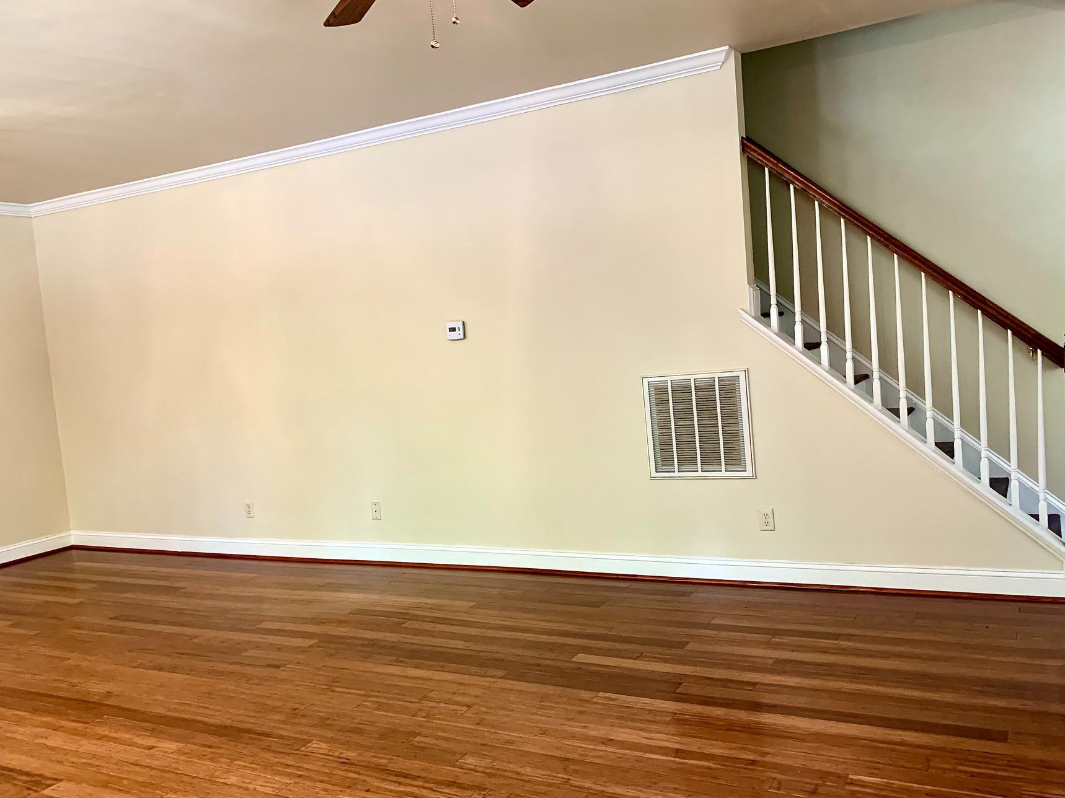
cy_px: 429
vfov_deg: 45.4
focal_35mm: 31
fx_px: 954
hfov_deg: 58.2
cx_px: 476
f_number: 1.8
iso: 160
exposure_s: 1/60
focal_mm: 4.25
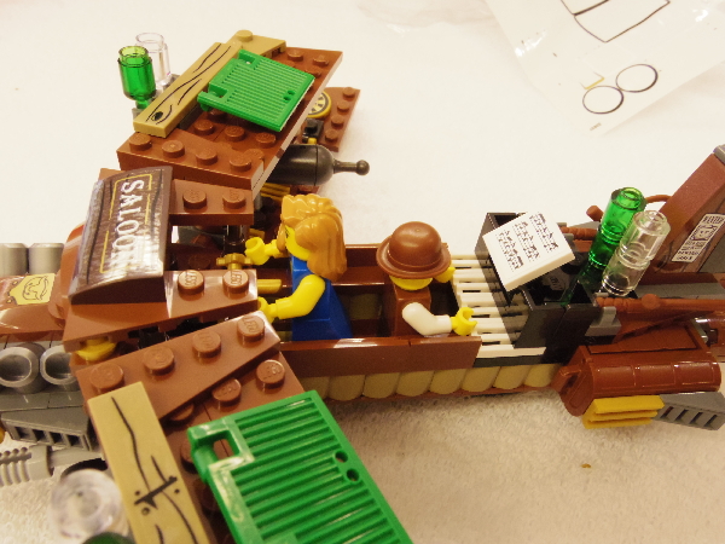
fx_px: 607
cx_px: 362
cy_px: 272
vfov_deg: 48.2
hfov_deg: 61.7
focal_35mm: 29
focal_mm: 5.2
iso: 1000
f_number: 4.5
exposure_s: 1/50
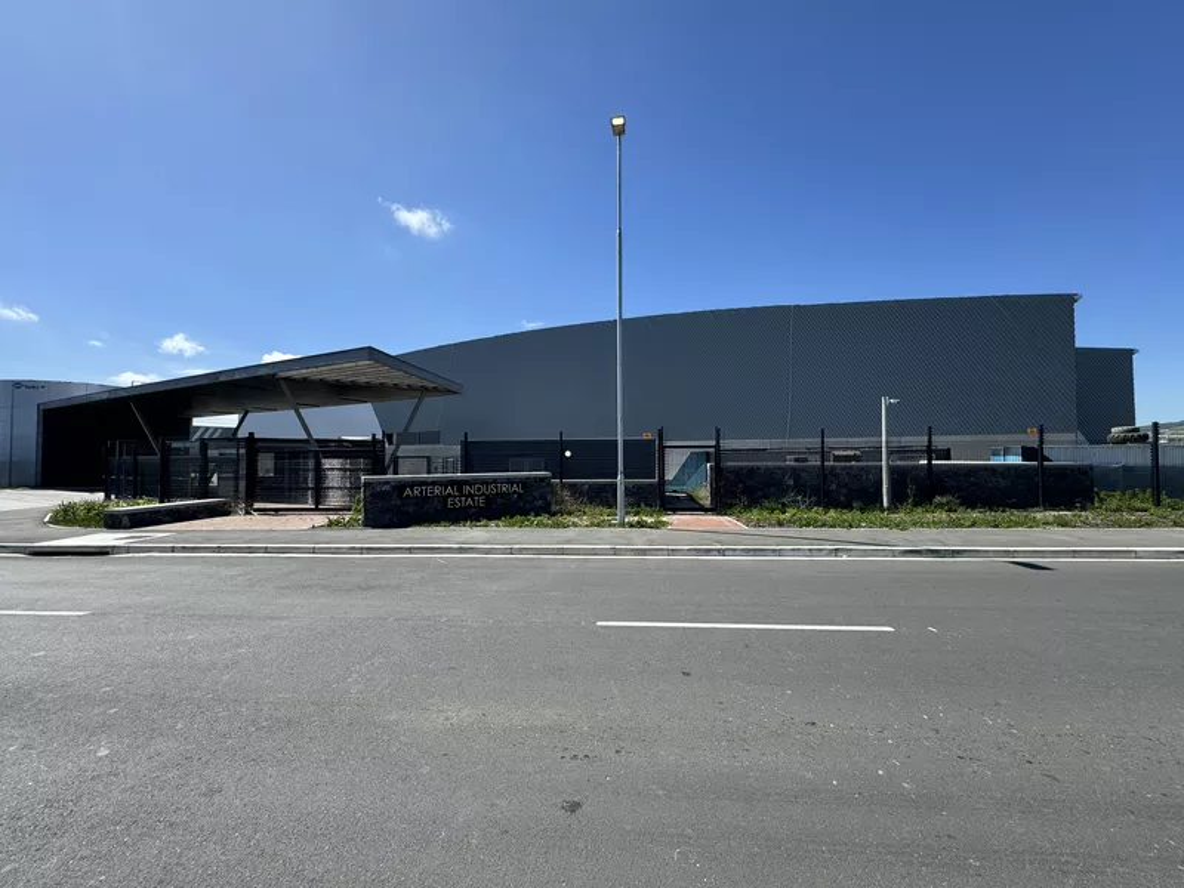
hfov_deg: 102.1
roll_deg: -1.9
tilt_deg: +1.6
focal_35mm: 14
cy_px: 444
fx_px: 479
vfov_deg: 85.7
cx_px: 592
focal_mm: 2.22
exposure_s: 1/1672
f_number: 2.2
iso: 50
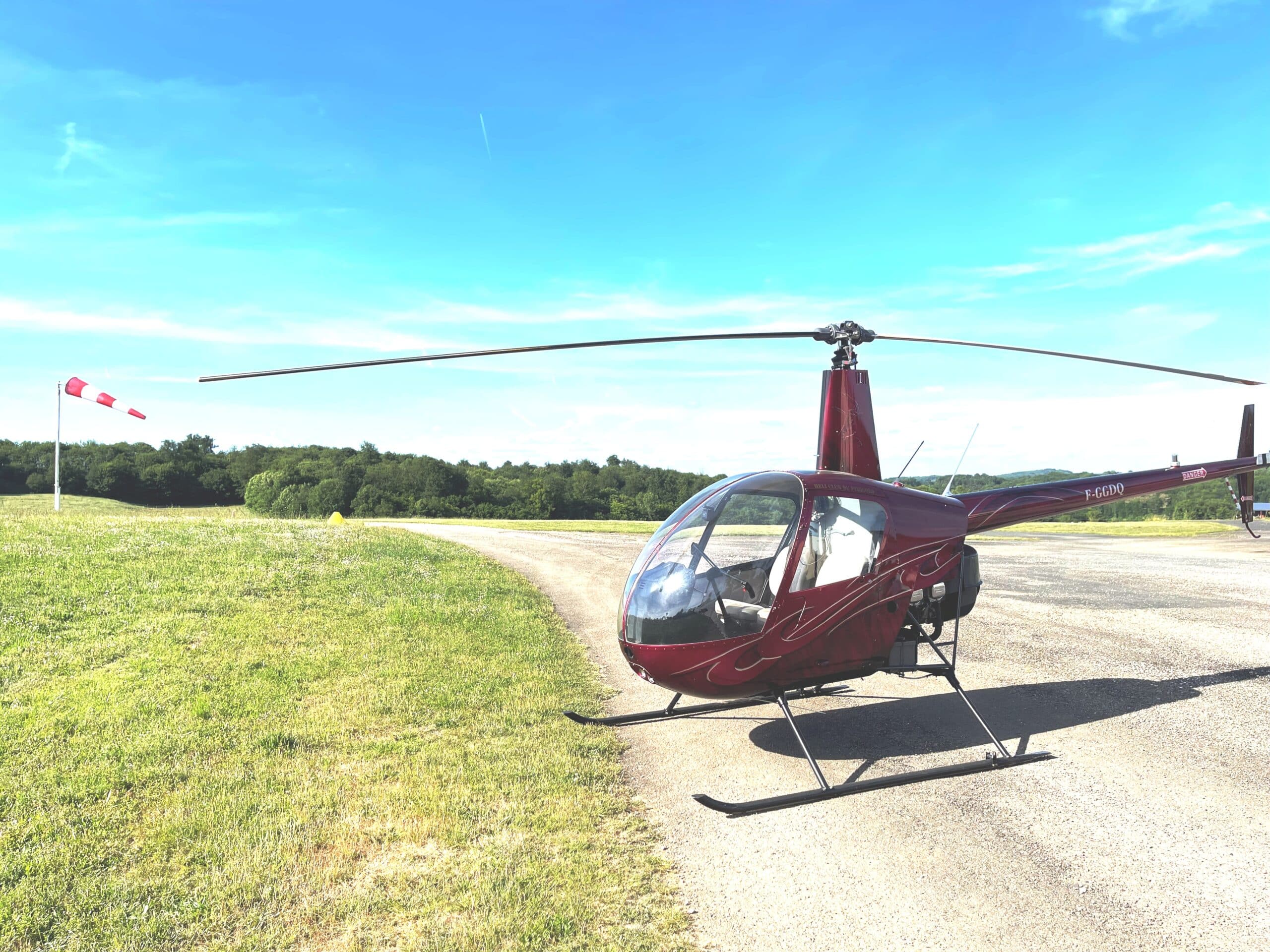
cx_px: 635
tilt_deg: -0.1
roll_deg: +1.3
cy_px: 476
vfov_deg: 54.9
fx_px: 917
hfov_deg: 69.4
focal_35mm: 25
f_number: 1.6
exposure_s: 1/3663
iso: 32
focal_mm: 5.1
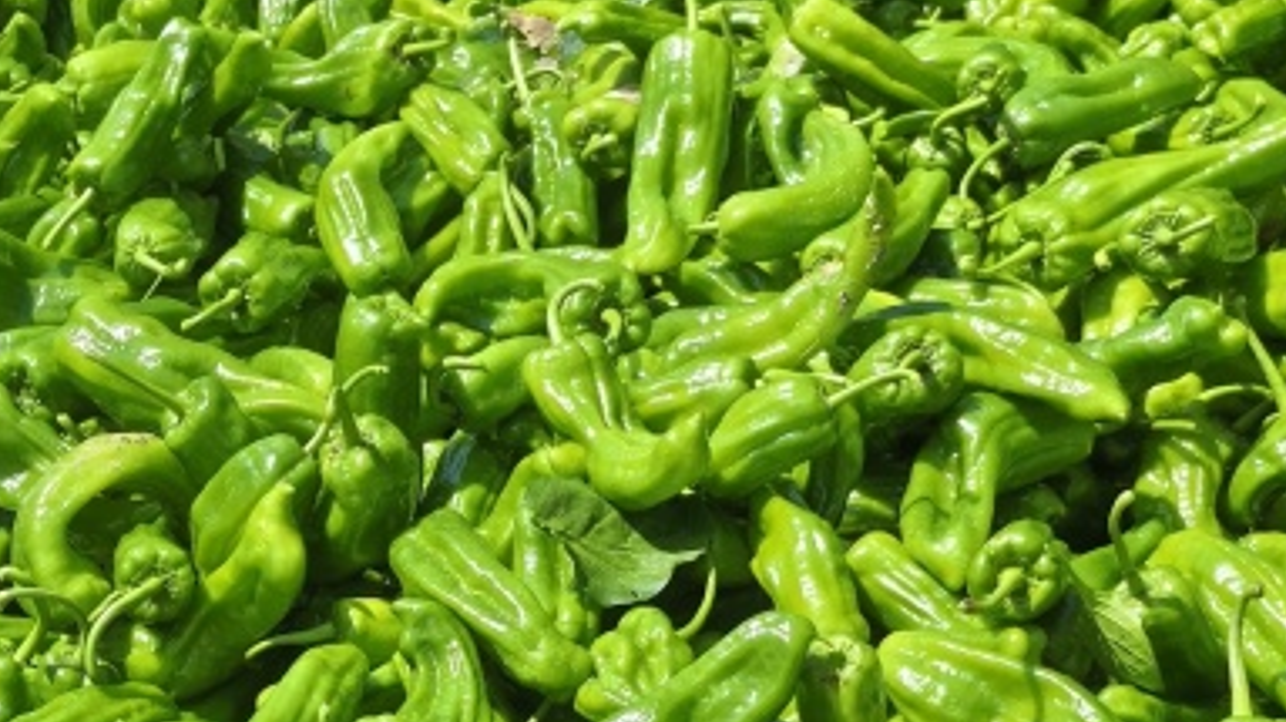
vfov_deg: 14.3
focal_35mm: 82
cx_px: 269
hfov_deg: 25.5
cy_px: 821
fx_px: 2795
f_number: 2
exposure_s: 1/1464
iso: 50
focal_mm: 5.75
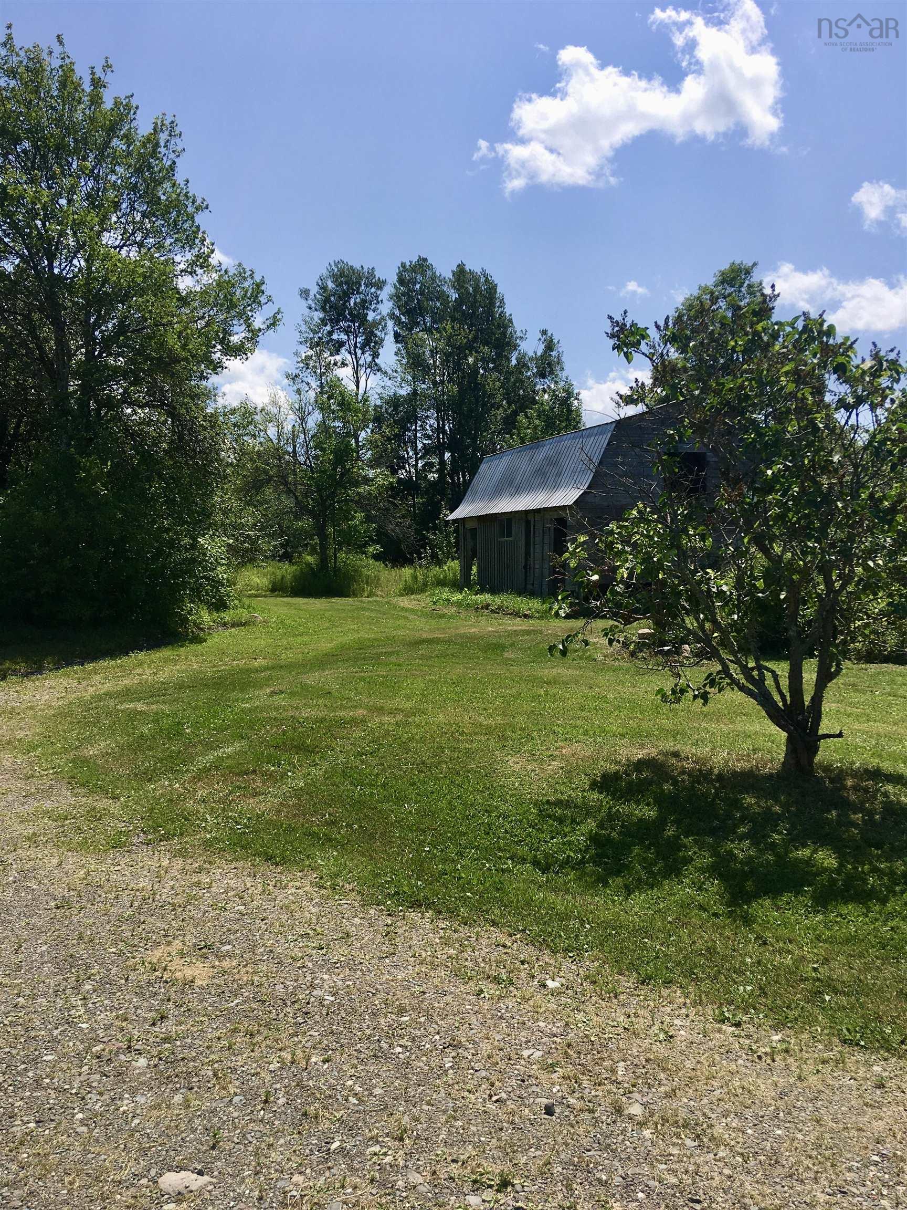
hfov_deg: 48.2
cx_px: 454
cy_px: 605
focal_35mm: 29
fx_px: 1013
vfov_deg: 61.7
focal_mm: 4.15
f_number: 2.2
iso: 25
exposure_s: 1/2331
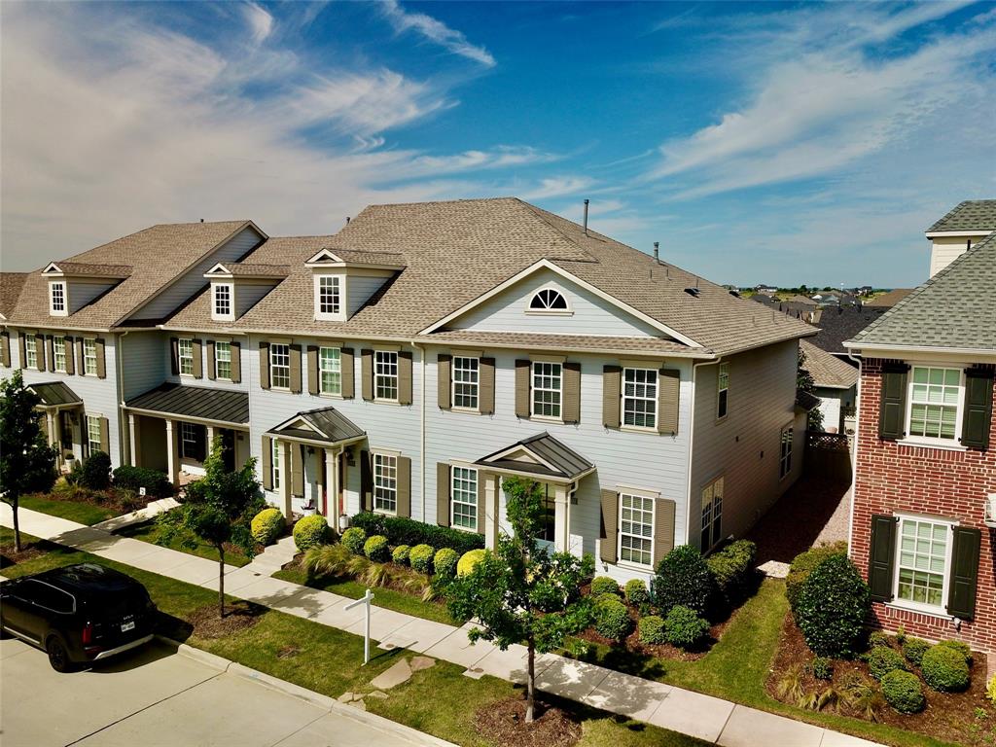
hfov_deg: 67.3
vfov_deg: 53.1
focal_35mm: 26
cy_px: 374
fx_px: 748
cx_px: 498
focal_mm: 4.73
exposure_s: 1/123
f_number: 2.2
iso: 100
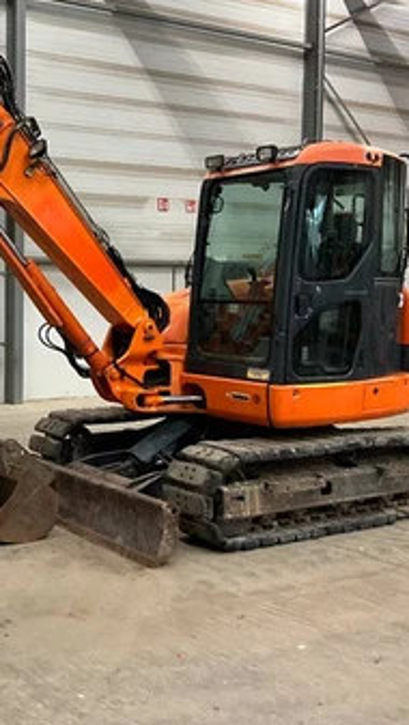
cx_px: 0
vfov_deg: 45.4
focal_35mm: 45
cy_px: 349
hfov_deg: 25.3
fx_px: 866
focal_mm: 3
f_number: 1.8
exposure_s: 1/60
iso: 200
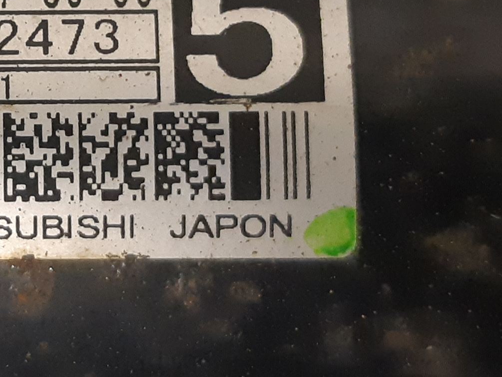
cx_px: 24
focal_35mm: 53
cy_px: 57
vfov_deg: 26.8
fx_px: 769
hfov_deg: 33.7
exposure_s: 1/25
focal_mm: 3.93
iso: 320
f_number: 1.7
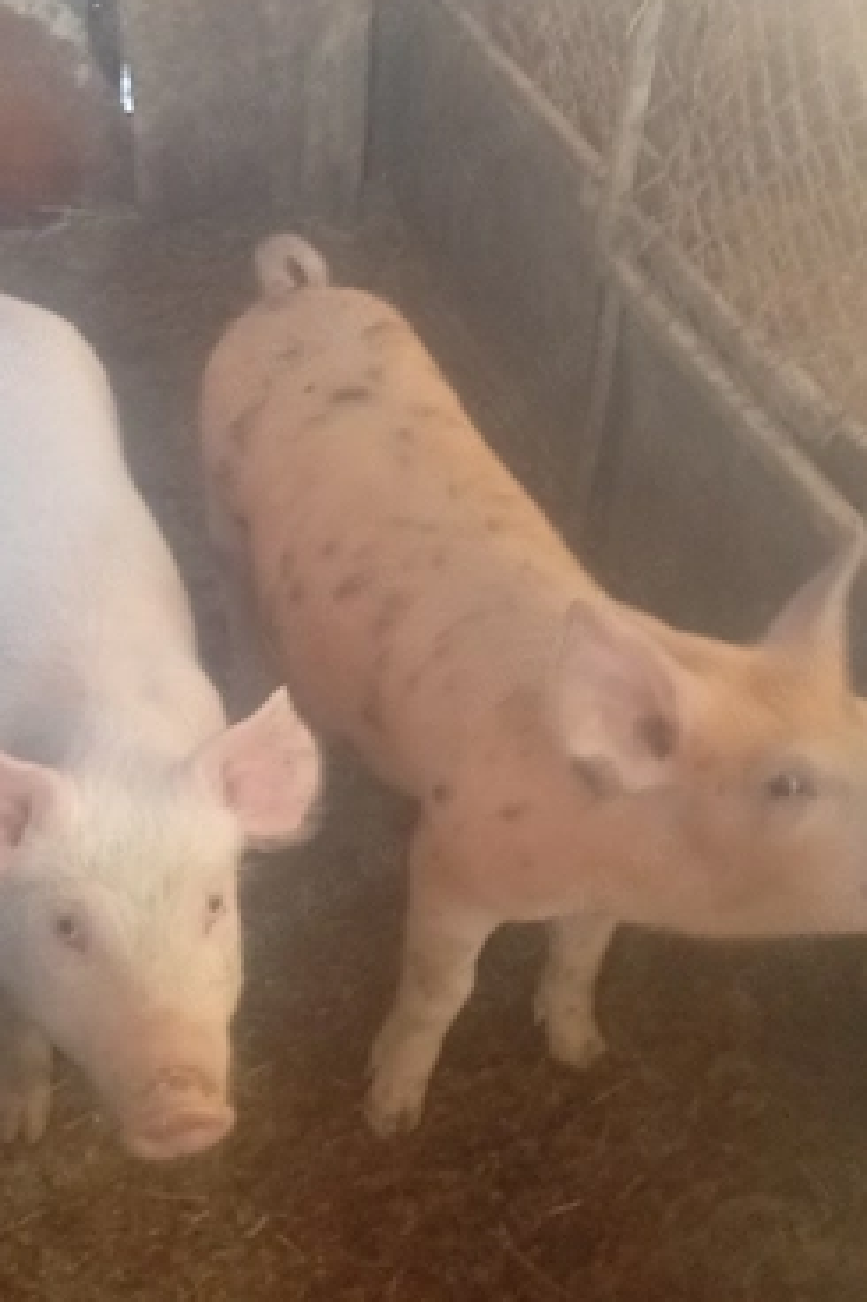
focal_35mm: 53
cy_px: 679
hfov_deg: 25.5
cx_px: 361
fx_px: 1916
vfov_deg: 37.5
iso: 628
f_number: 1.8
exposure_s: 1/33.3
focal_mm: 3.84
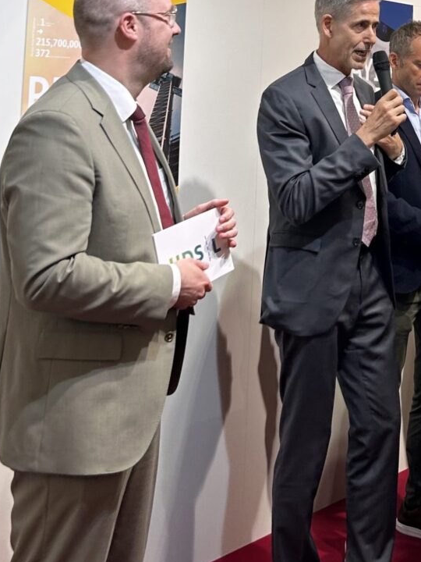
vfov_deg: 49.2
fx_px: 600
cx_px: 288
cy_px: 185
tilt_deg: +5.9
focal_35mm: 37
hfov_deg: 38.1
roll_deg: -1.3
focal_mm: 5.7
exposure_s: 1/98
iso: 40
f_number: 1.5
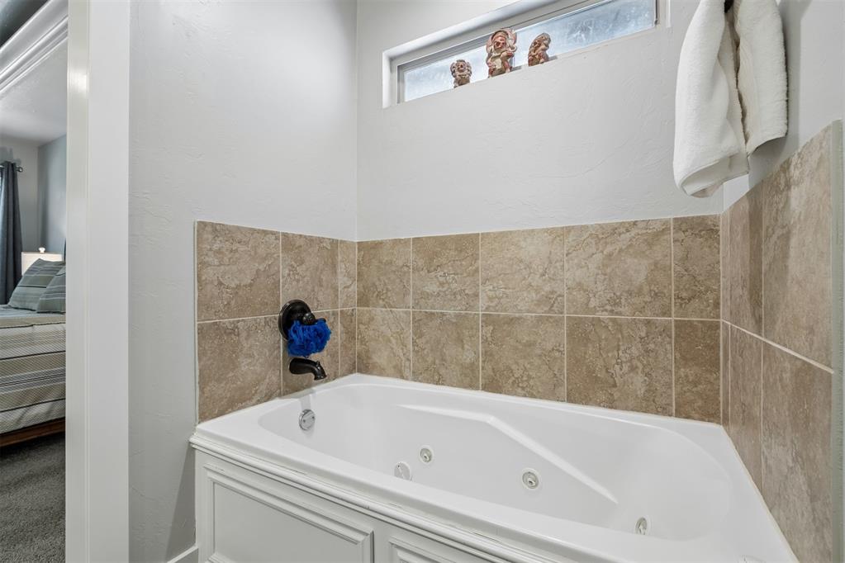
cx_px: 422
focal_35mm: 16
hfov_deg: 96.7
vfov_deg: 73.7
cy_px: 282
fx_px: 376
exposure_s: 1/10
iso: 200
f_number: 8
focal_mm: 16
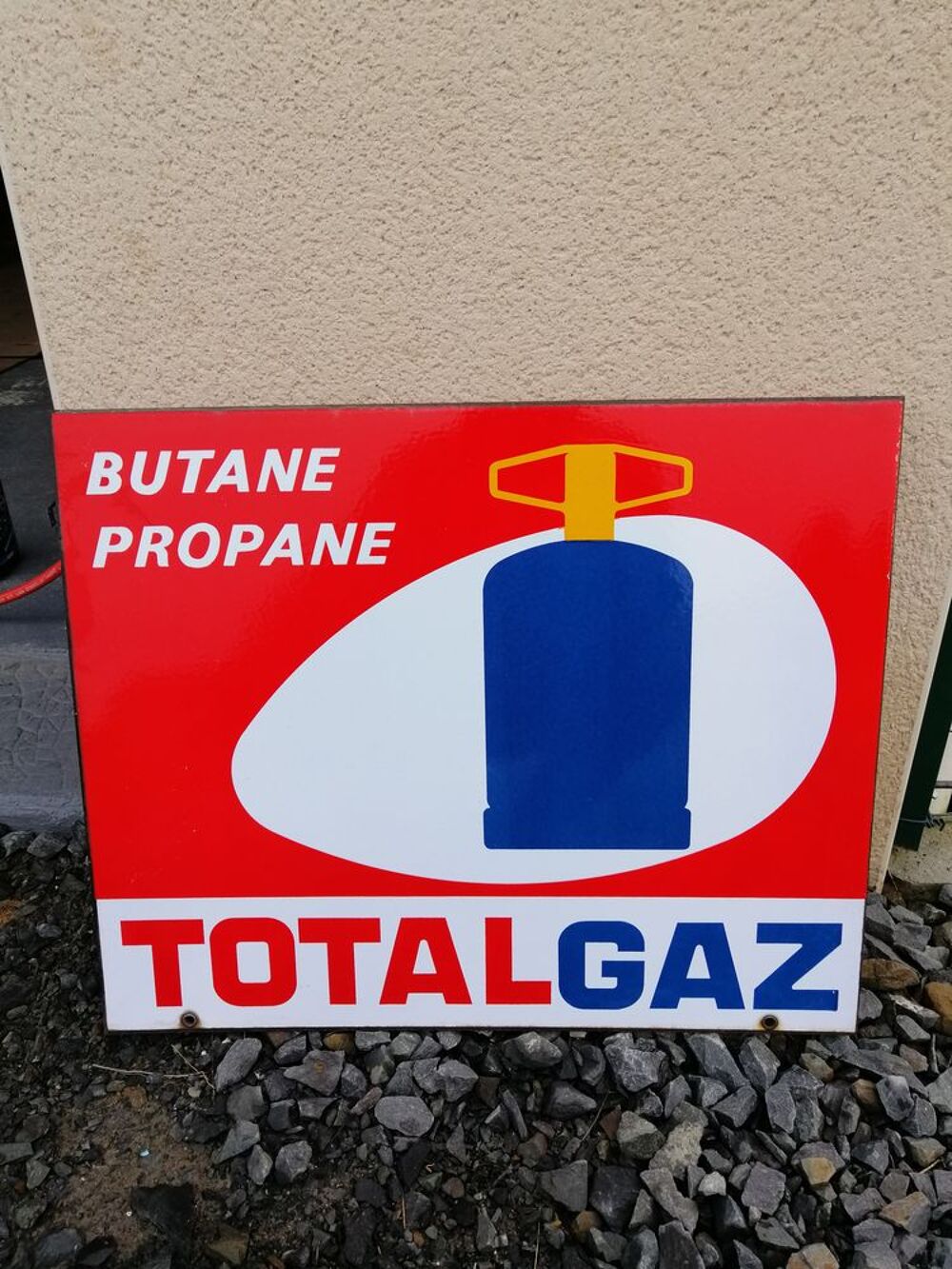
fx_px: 990
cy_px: 634
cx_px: 476
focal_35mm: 27
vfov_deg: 65.3
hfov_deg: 51.4
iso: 50
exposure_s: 1/202
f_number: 1.8
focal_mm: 3.95
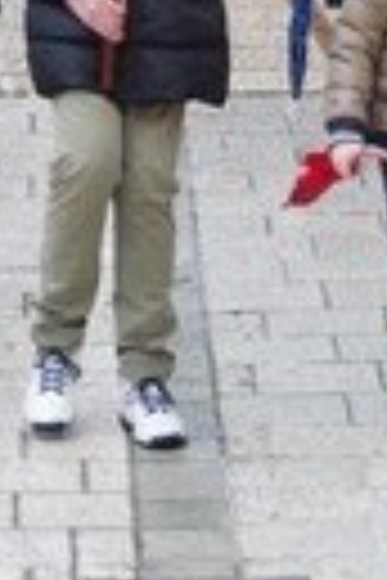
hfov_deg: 3.2
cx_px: 47
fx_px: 6819
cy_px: -265
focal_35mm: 423
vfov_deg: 4.8
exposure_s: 1/250
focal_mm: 73
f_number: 8
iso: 1250
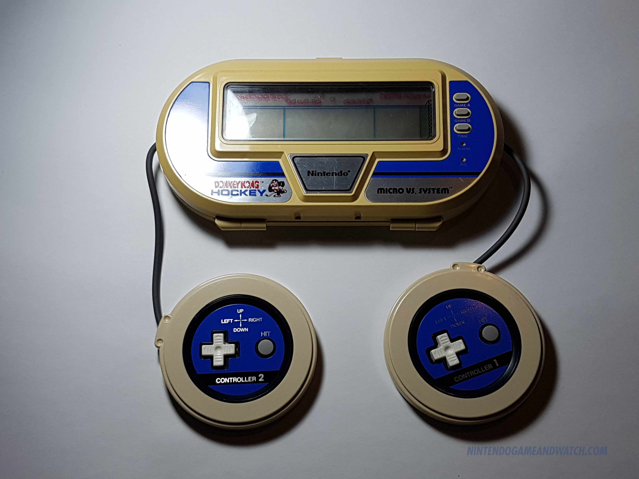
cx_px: 320
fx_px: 480
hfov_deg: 67.3
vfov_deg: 53.1
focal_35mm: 26
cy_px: 240
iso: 50
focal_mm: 4.2
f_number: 1.7
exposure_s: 1/290
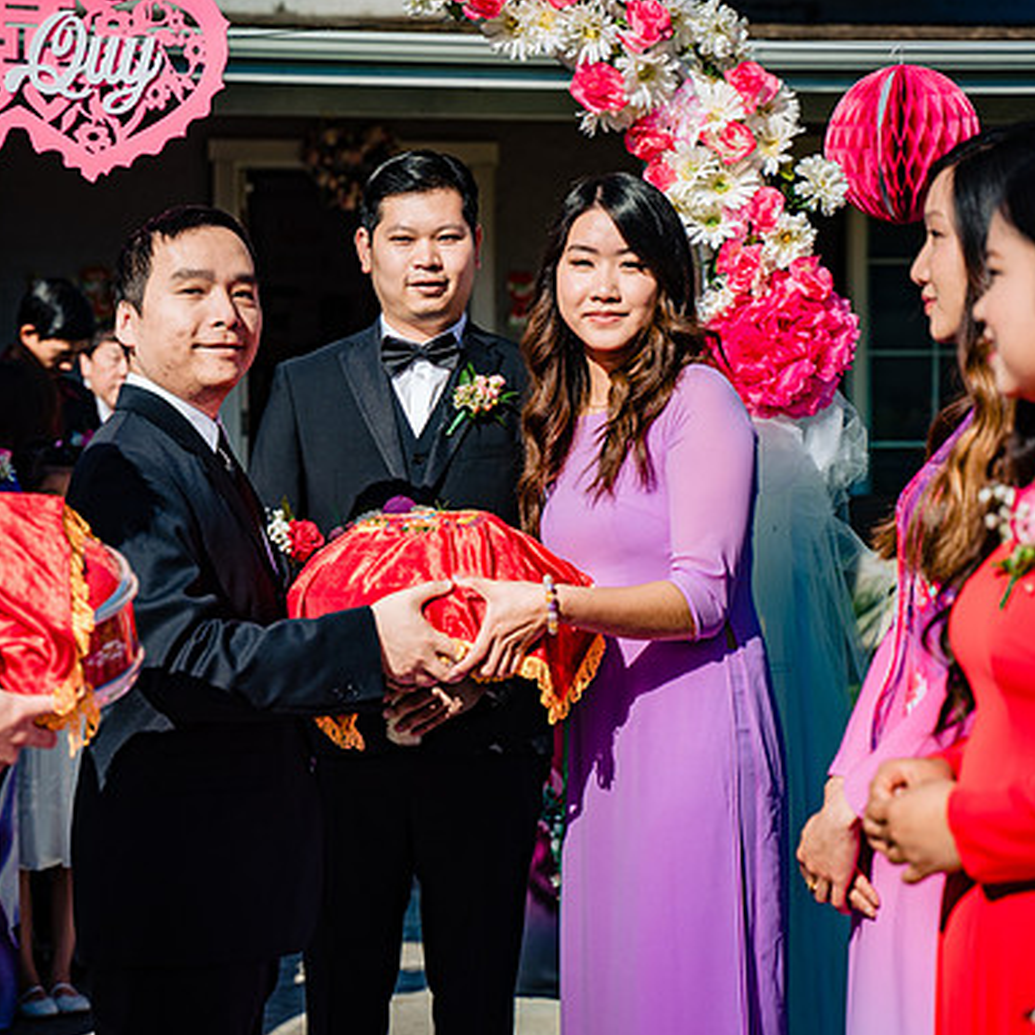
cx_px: 365
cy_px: 520
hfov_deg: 20.4
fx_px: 2875
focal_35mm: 85
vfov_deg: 20.4
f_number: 3.5
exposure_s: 1/1600
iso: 100
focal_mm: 66
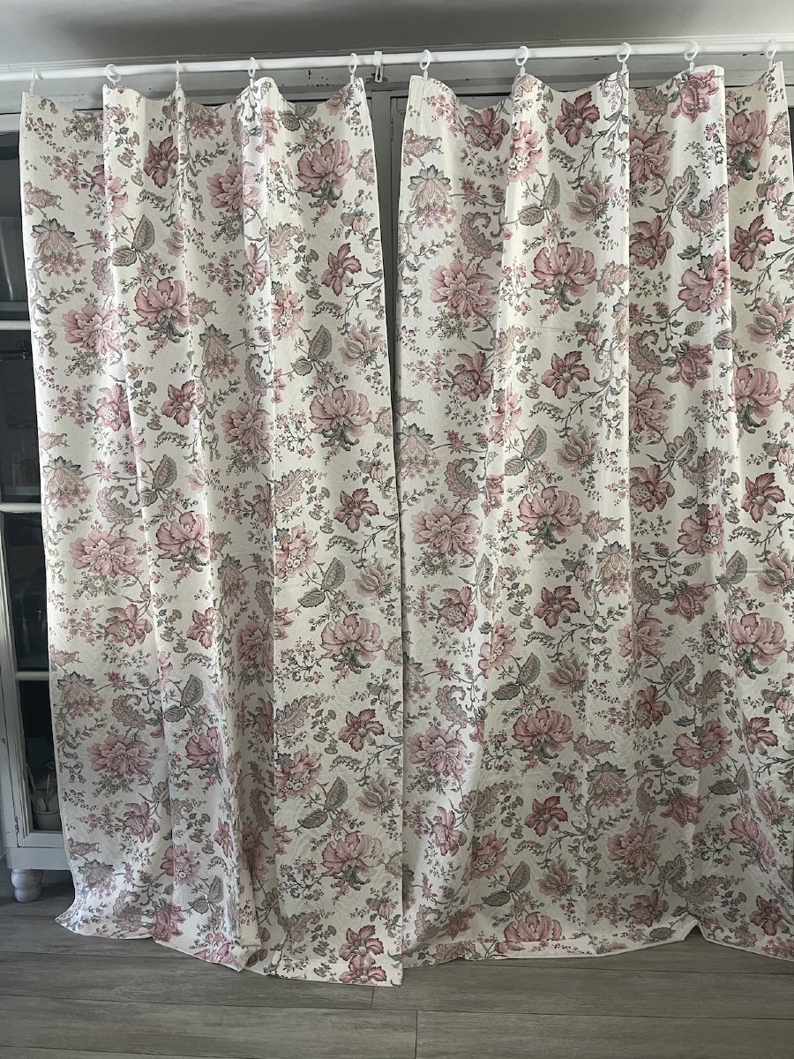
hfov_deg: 54.9
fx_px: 765
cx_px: 397
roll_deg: +0.7
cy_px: 530
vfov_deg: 69.4
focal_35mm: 25
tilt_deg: -8.6
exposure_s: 1/68
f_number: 1.6
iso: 125
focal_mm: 5.1
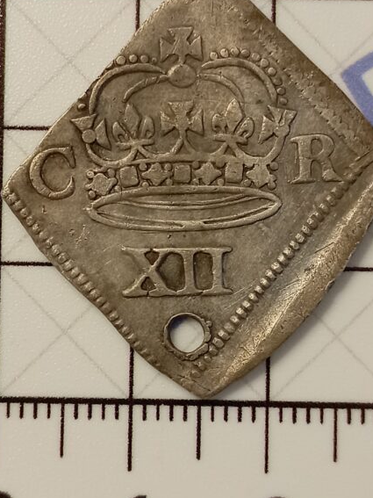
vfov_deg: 26.3
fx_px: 1064
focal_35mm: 74
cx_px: 173
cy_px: 229
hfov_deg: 19.9
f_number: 1.8
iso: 187
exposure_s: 1/25
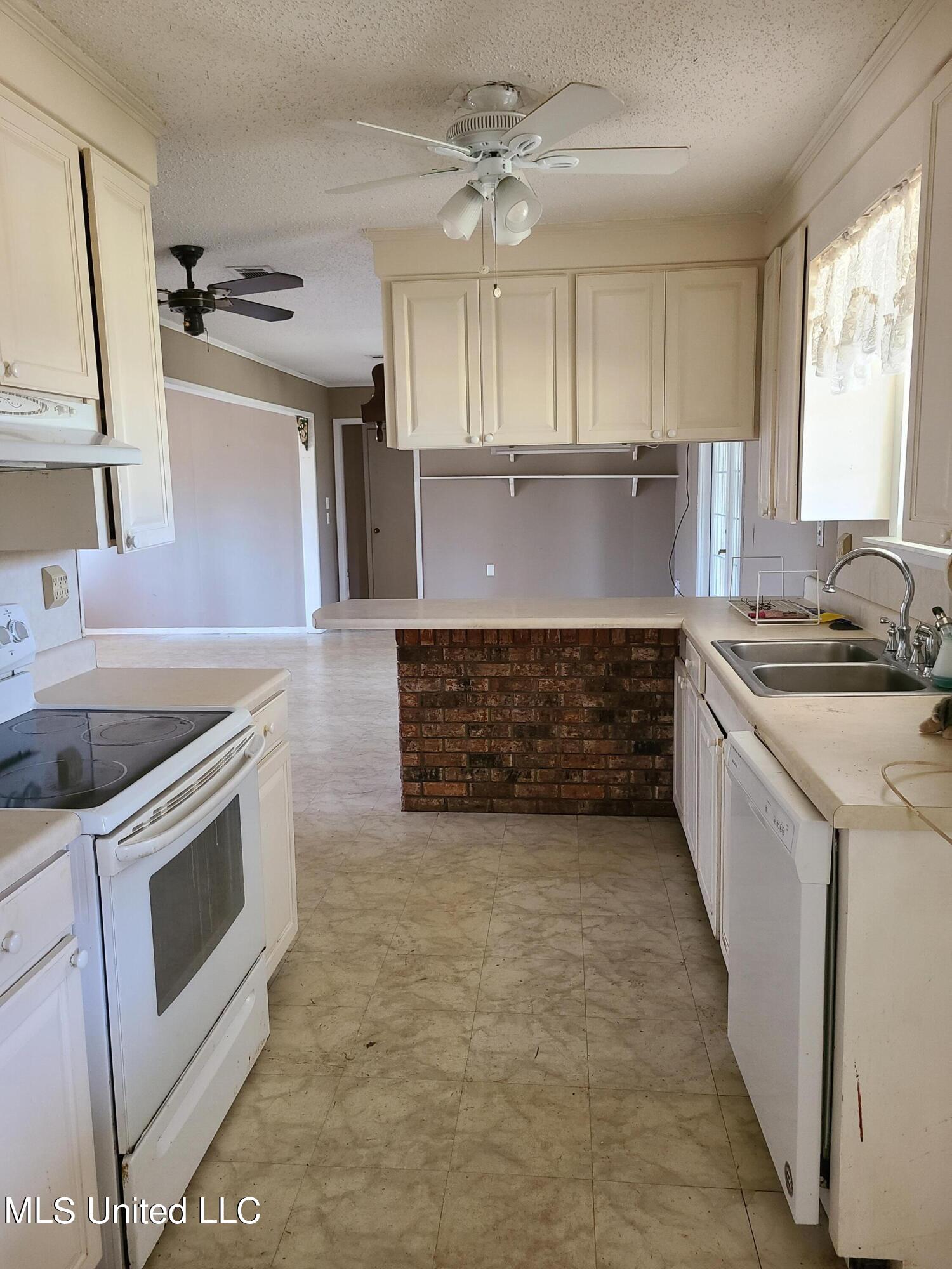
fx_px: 953
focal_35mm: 26
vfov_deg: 67.3
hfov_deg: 53.1
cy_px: 634
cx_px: 476
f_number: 1.8
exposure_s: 1/50
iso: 400
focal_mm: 5.4
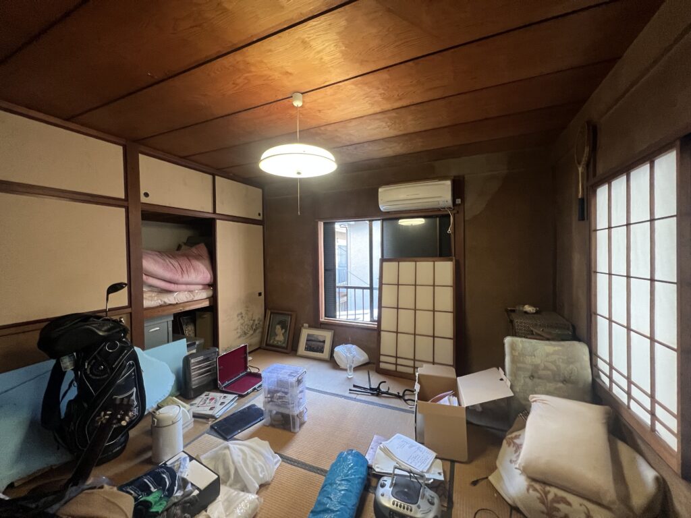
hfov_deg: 106.2
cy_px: 259
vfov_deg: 89.9
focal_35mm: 13
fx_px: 260
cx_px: 346
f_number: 1.8
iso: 320
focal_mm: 1.57
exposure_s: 1/50
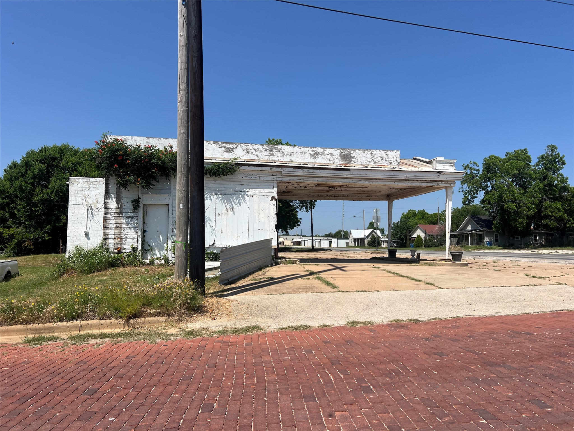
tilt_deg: +3.8
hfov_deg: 67.3
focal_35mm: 26
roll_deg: -0.6
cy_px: 216
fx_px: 431
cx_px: 287
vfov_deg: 53.1
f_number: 1.5
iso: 50
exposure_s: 1/5882
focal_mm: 5.7
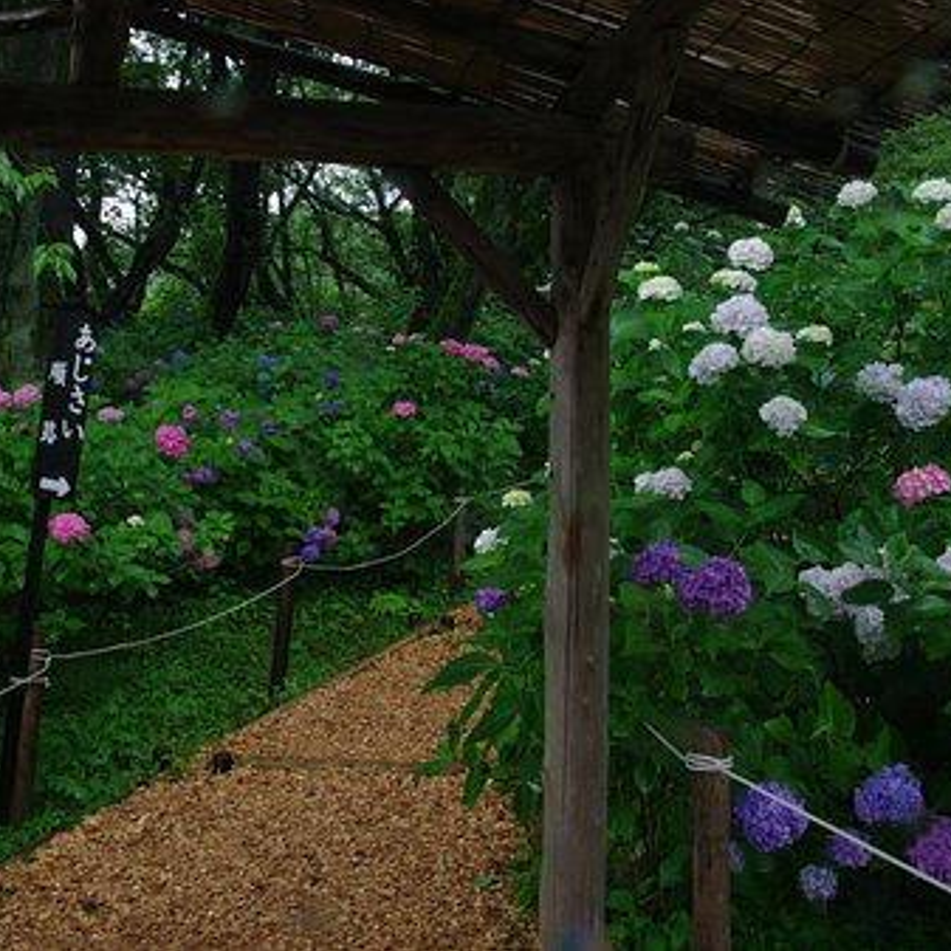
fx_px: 1263
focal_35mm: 41
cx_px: 339
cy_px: 474
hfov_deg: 40.9
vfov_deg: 41.3
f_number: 16
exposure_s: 1/2
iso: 200
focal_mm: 21
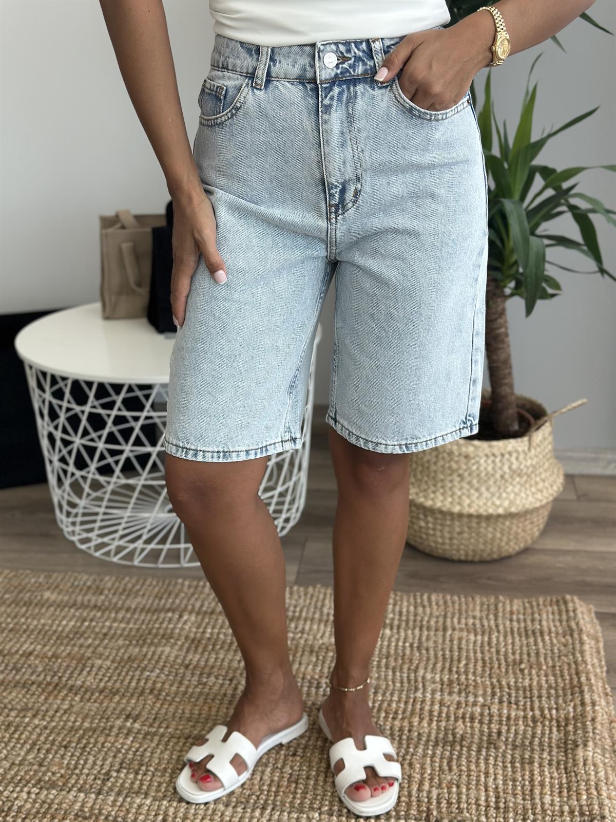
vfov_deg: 39.7
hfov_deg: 30.3
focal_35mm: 48
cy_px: 411
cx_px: 308
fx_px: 1139
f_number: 1.78
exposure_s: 1/219
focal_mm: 6.86
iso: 80
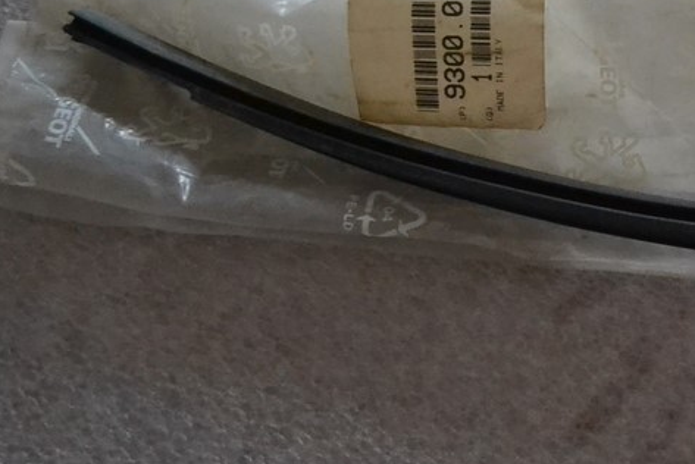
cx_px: 824
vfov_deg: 17.6
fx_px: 1487
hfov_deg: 24.0
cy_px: 84
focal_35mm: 77
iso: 3200
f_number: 3.5
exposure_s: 1/60
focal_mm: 18
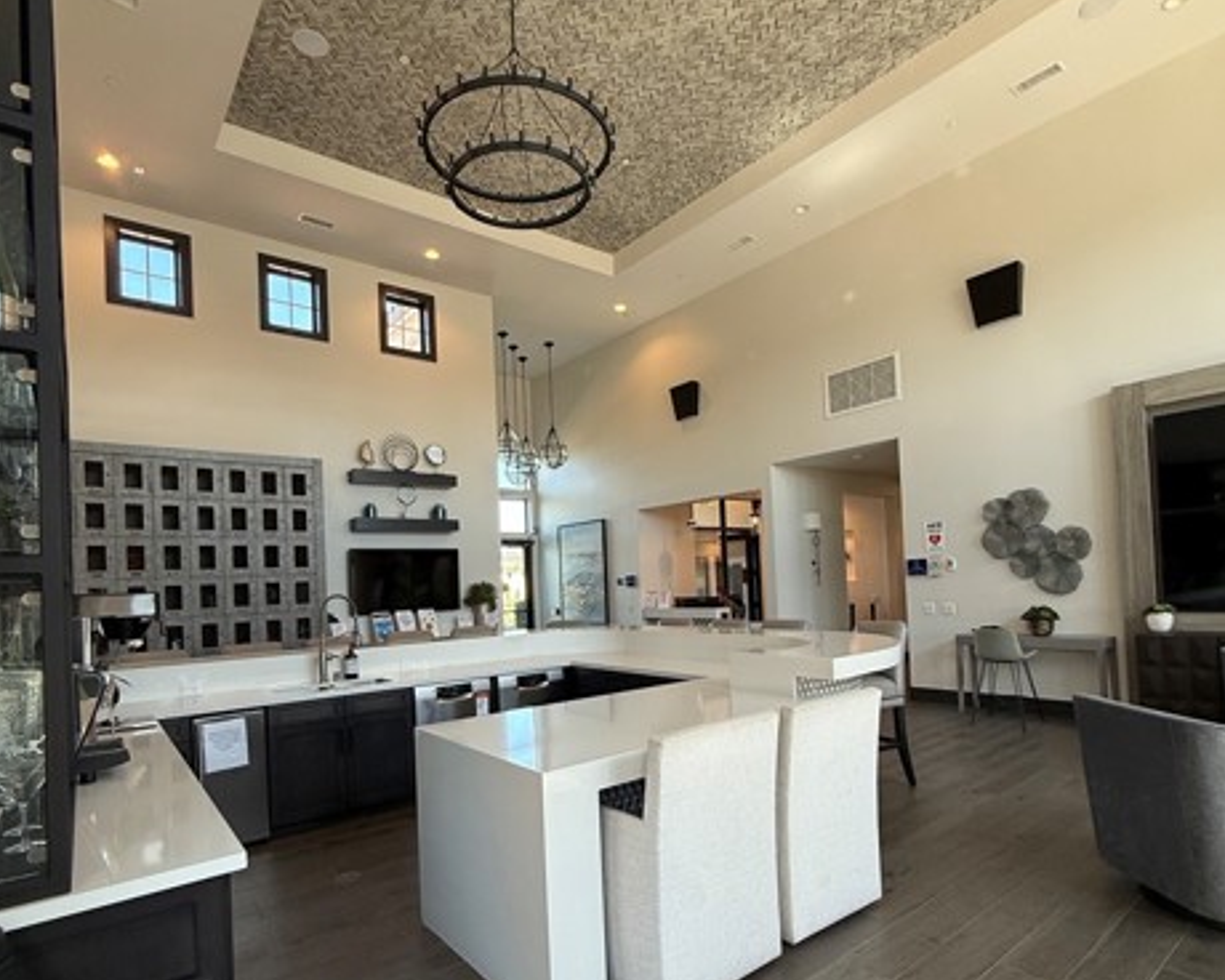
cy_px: 573
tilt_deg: +2.9
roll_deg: +1.6
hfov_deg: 83.3
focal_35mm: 19
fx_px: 689
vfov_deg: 70.3
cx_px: 618
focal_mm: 2.22
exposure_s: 1/120
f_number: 2.2
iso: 100
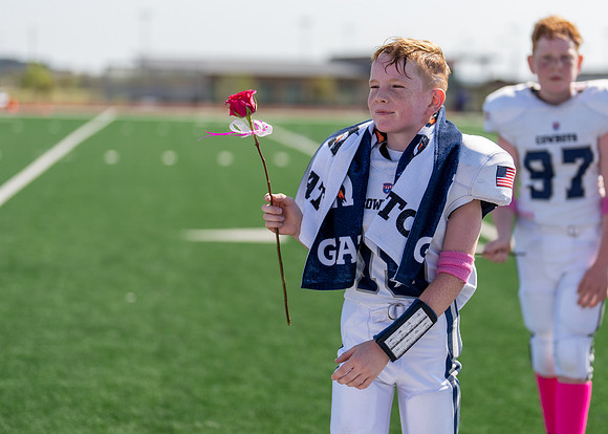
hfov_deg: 26.4
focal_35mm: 75
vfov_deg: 19.1
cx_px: 362
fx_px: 1292
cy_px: 196
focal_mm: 50
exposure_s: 1/10000
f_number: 1.2
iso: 100
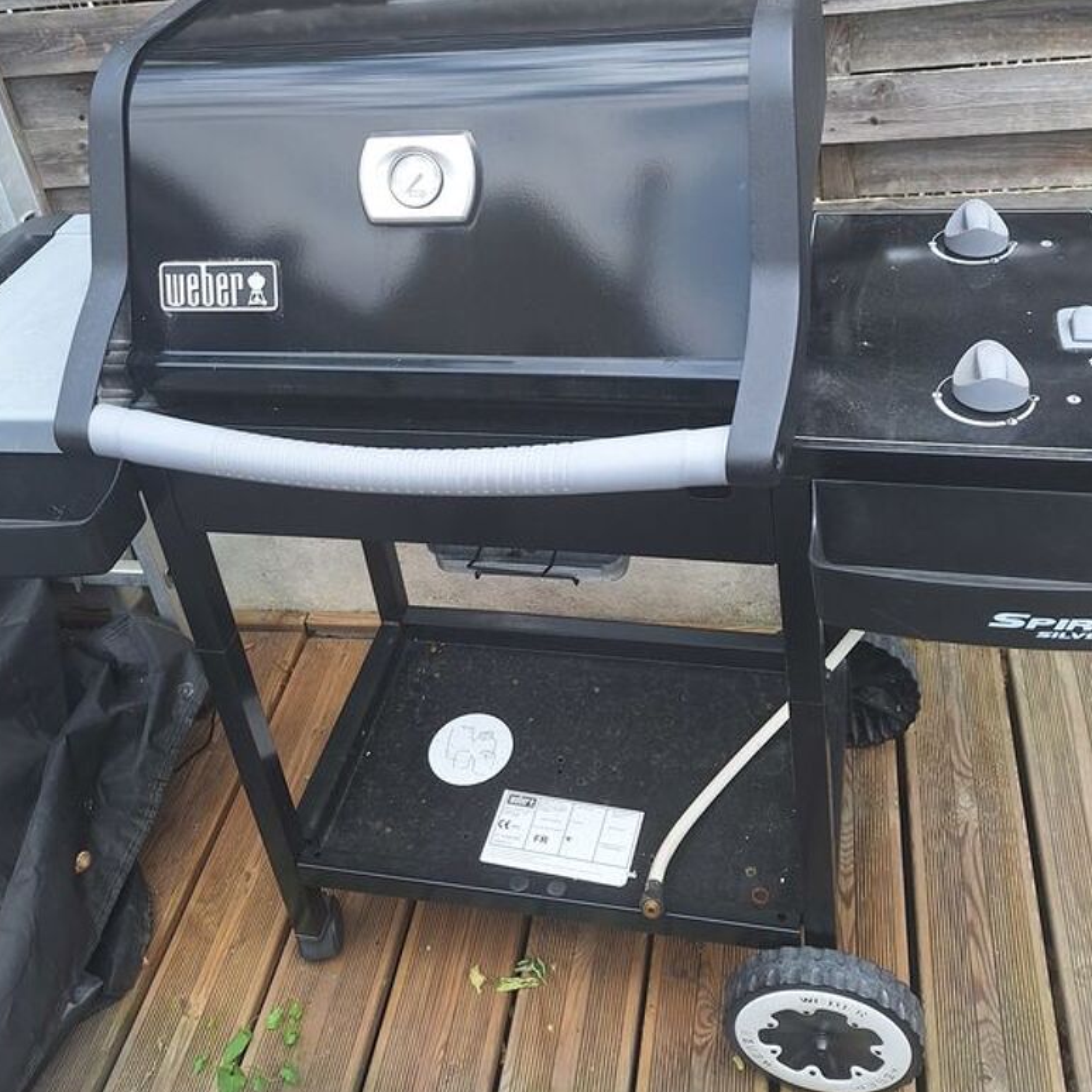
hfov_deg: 47.2
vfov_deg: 44.8
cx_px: 538
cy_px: 212
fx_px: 1249
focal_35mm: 35
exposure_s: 1/571
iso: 40
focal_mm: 5.54
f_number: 1.8
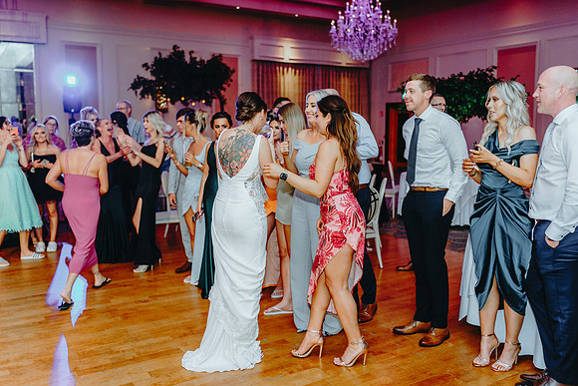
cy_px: 193
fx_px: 562
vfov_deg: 37.9
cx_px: 289
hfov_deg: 54.4
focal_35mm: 35
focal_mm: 35
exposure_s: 1/250
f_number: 1.8
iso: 1600
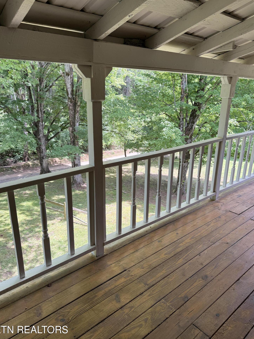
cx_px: 126
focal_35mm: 25
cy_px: 169
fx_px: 245
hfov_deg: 54.9
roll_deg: -0.2
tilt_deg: -18.4
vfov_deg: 69.4
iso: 100
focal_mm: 6.76
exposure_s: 1/277
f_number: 1.78
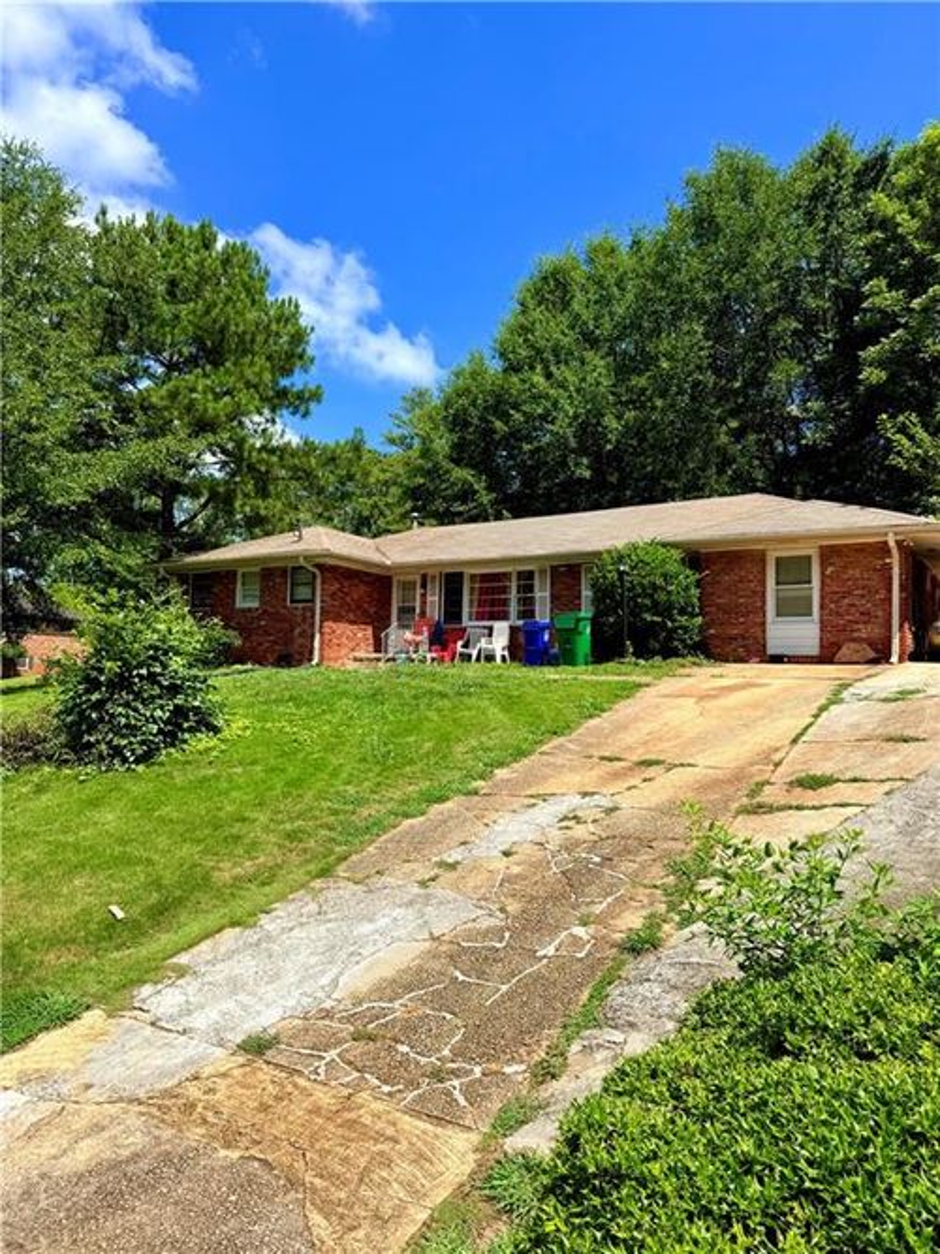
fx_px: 869
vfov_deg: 71.6
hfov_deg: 56.8
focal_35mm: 24
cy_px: 627
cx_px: 470
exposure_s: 1/3425
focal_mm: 6.76
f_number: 1.78
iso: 80
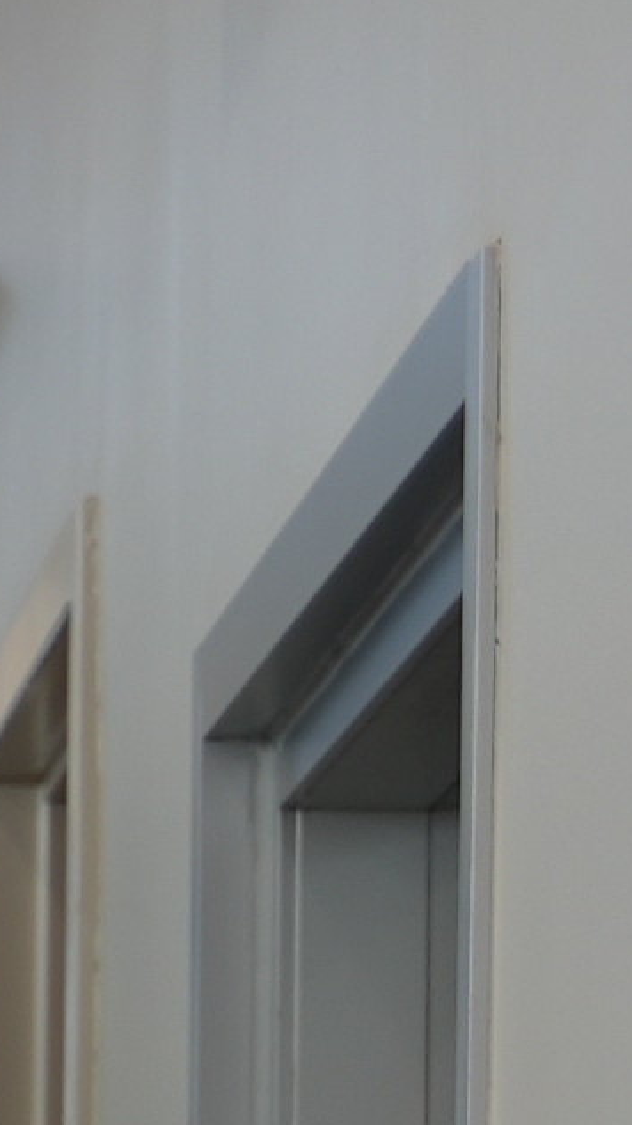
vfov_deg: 7.6
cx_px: -5310
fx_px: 8293
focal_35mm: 278
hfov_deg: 3.0
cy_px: 1892
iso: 50
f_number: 2.8
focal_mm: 24
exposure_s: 1/15
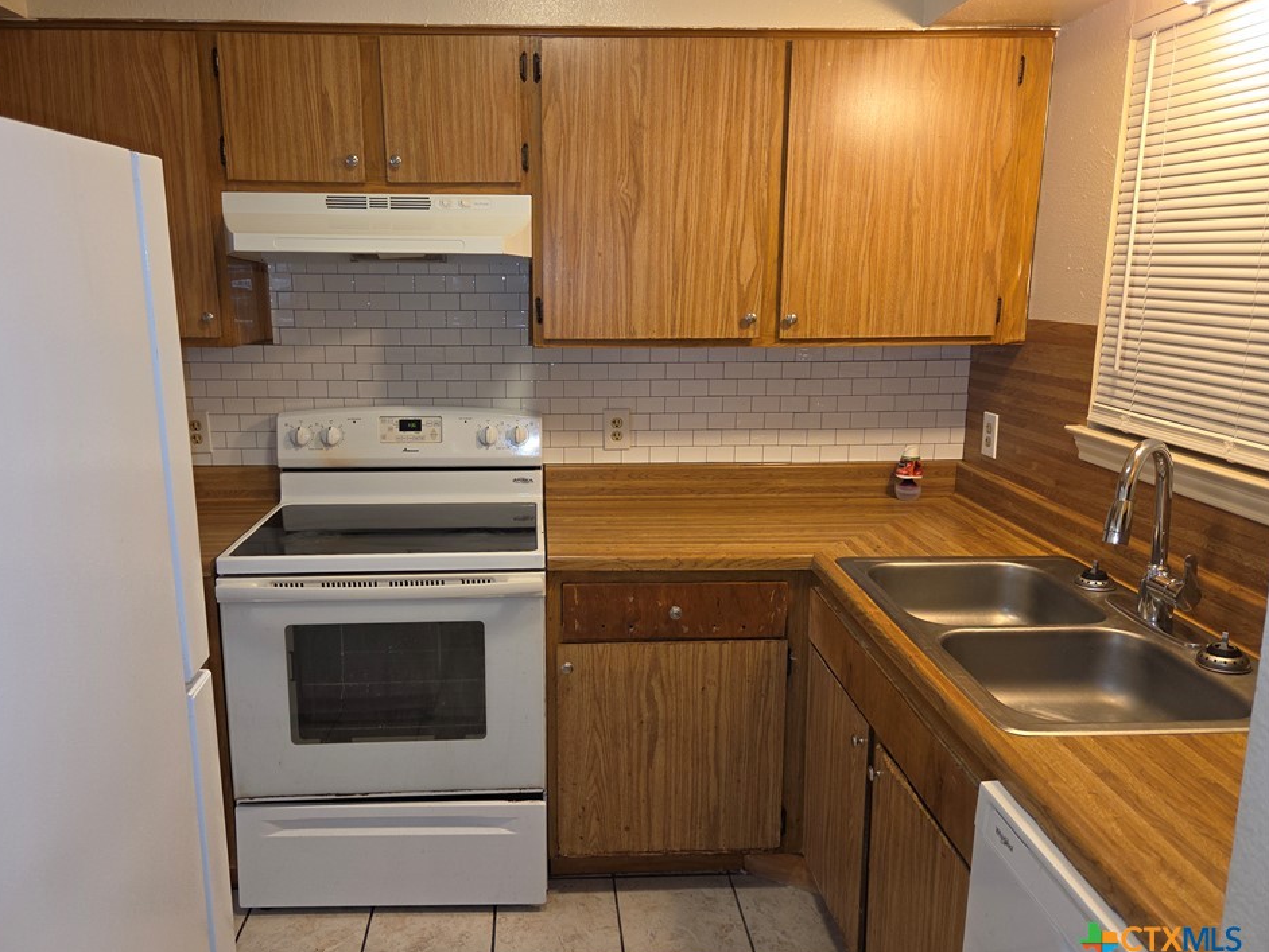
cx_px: 585
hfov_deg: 69.3
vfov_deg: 54.9
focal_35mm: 25
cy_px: 471
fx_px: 917
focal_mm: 5.4
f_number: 1.8
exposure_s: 1/60
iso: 64
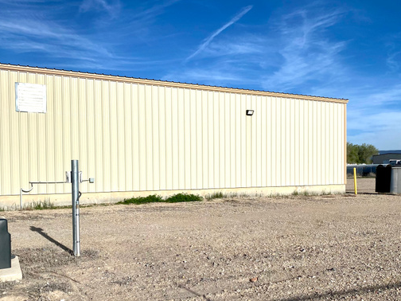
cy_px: 184
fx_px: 382
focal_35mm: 33
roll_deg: +0.2
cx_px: 207
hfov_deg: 55.3
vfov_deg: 42.7
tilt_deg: -1.7
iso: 32
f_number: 1.8
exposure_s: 1/6410
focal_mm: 4.25
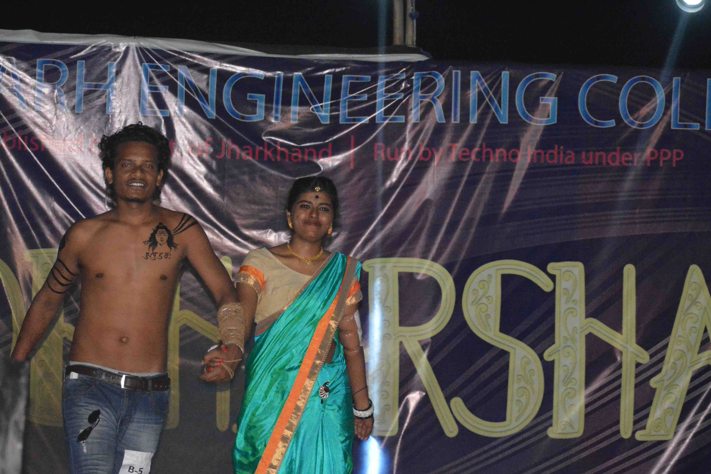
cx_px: 344
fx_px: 2607
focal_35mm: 132
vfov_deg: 10.4
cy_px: 284
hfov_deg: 15.5
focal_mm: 70
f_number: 4.5
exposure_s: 1/200
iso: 6400
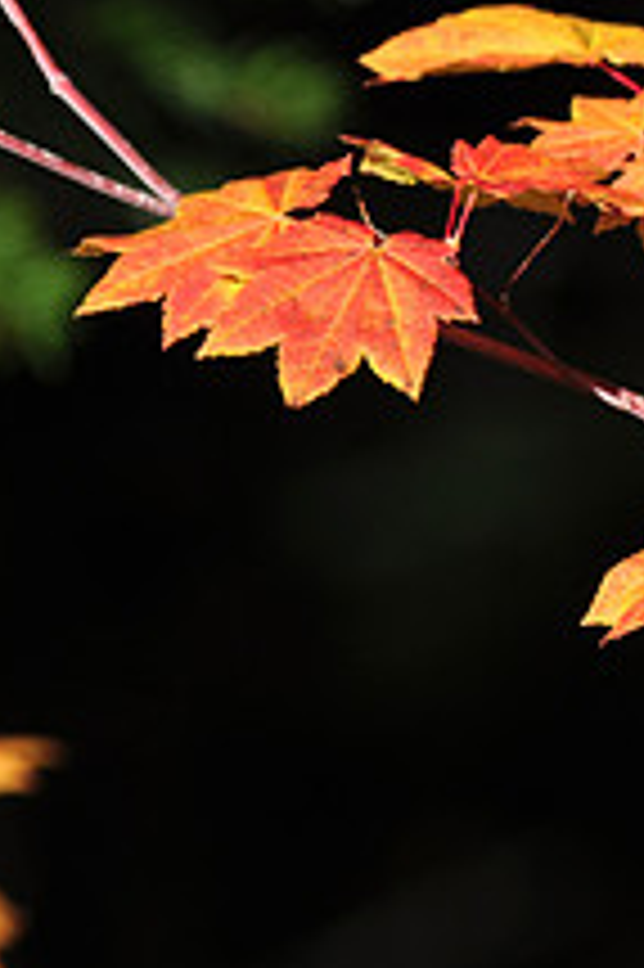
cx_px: 1175
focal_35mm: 1134
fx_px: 30476
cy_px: 498
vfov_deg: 1.8
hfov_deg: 1.2
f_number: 7.1
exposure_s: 1/800
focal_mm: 280
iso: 200
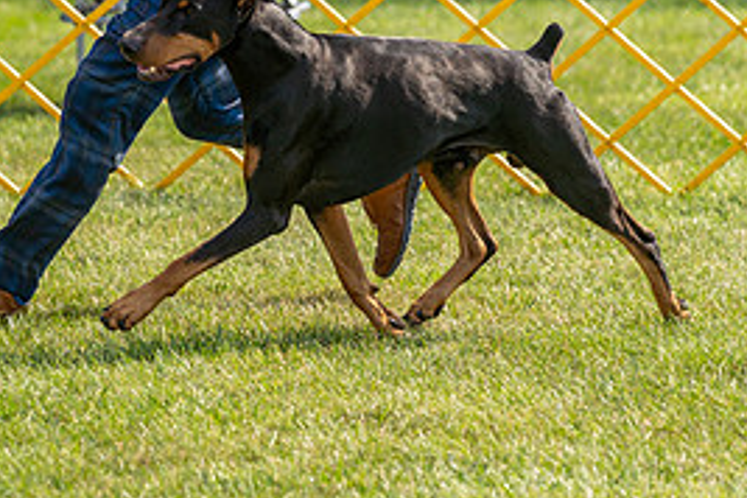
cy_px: 21
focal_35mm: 395
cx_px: 375
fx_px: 8196
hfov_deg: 5.2
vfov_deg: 3.5
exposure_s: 1/1600
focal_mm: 182
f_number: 3.5
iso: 200
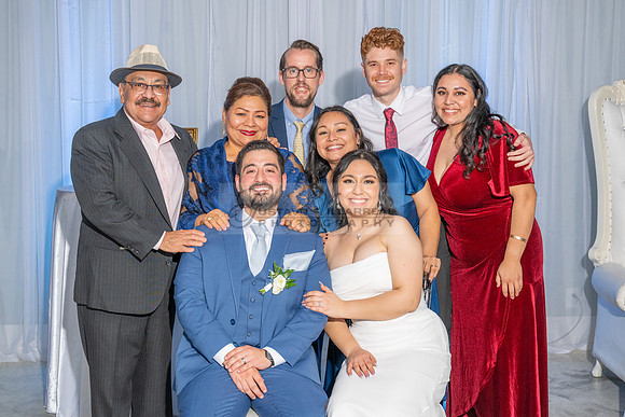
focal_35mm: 51
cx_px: 332
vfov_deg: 26.5
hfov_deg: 38.9
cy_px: 207
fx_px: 885
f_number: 5.6
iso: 800
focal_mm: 48
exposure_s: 1/160
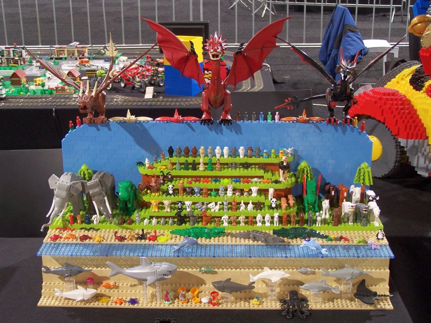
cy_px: 162
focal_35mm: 56
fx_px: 697
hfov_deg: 34.3
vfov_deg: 26.1
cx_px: 216
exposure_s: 1/2
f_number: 3.1
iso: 80
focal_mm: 9.3
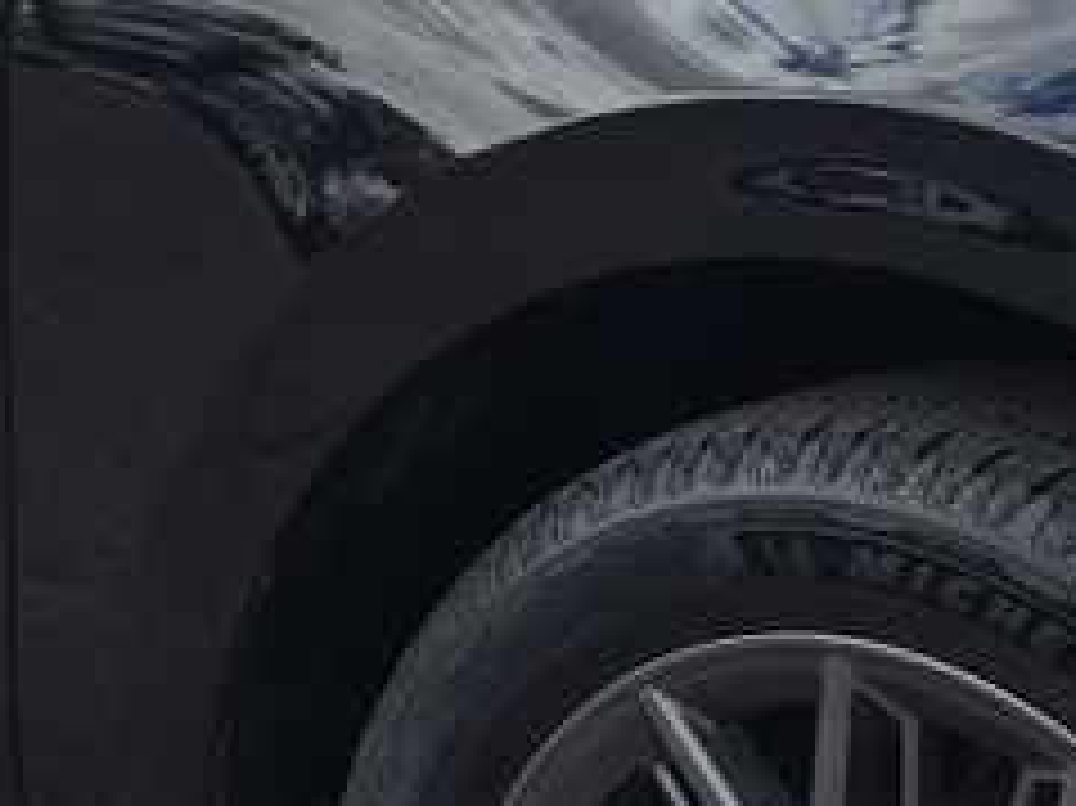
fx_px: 4785
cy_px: 324
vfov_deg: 9.6
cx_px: 239
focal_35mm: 154
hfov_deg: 12.8
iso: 64
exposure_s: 1/5605
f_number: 1.4
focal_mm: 6.5
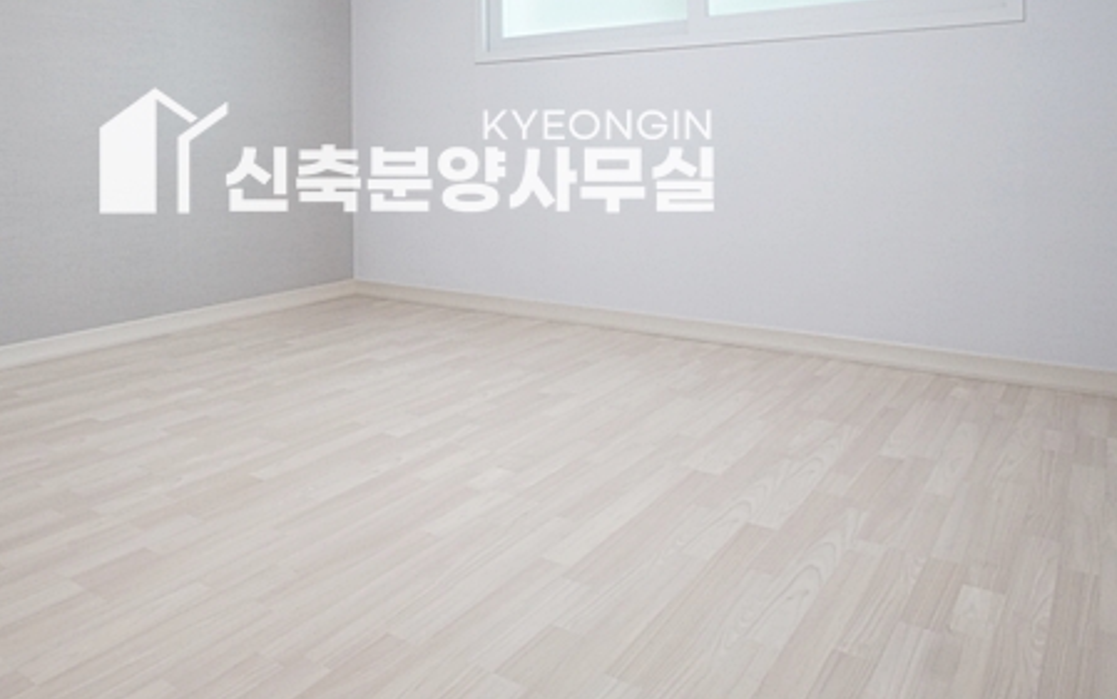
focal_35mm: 30
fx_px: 911
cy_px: 142
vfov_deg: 40.3
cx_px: 406
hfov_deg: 62.0
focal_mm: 11
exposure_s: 1/25
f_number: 7.1
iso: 800
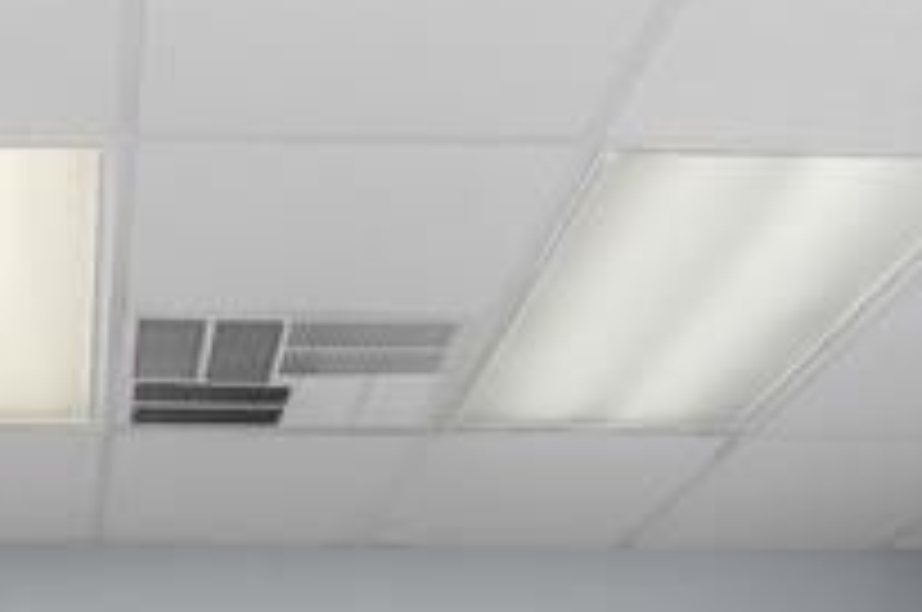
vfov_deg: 15.0
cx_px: 67
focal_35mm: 80
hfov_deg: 24.6
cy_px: 1076
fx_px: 2046
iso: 400
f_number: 8
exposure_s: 1/10
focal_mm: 16
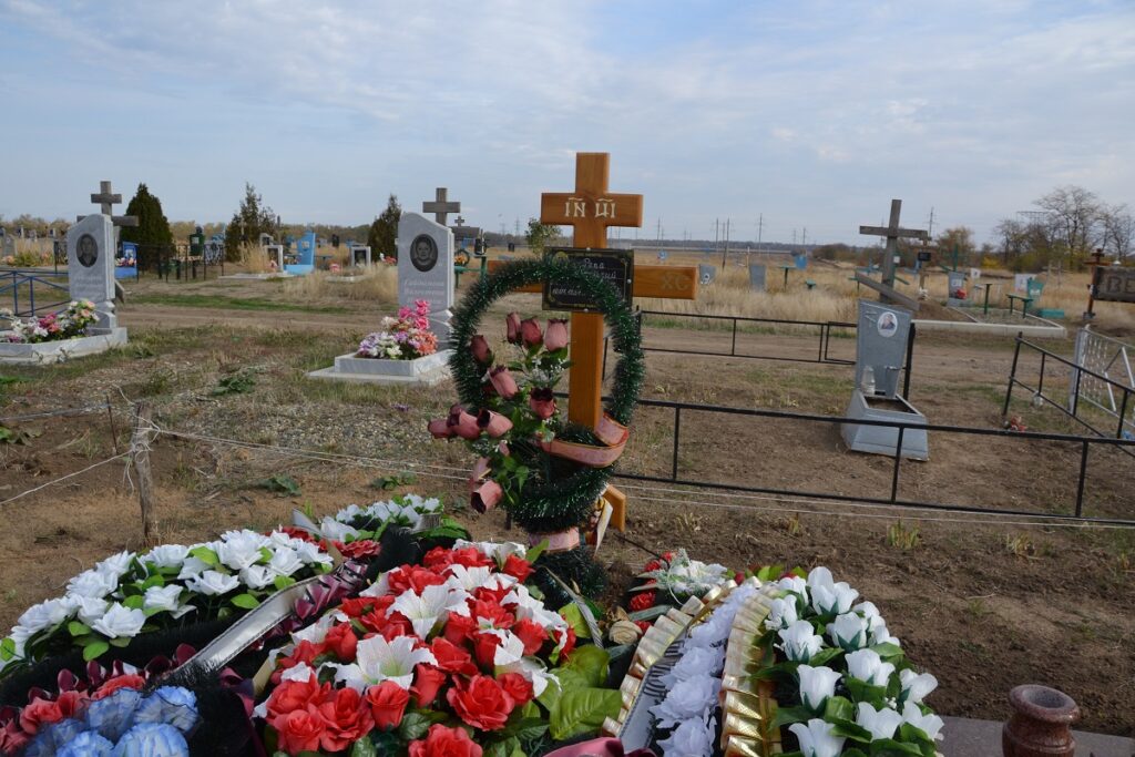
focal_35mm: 27
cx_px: 568
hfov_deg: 67.4
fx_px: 851
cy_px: 378
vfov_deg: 47.9
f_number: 7.1
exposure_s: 1/200
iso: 100
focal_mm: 18
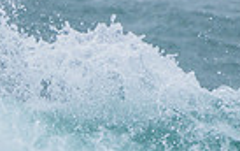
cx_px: -221
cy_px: 129
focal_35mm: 2643
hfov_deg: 0.8
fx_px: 17309
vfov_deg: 0.5
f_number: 5.6
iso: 560
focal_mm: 500
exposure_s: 1/2000
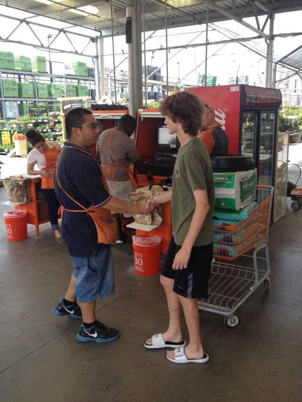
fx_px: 407
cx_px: 151
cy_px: 201
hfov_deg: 40.7
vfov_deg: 52.6
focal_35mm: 35
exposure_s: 1/354
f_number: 2.4
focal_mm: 4.28
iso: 50
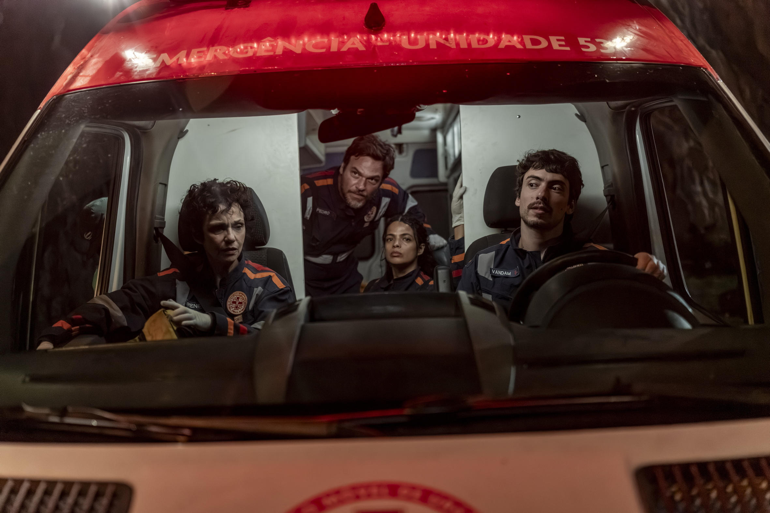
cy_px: 256
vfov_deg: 37.9
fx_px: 749
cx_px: 385
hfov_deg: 54.4
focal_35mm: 35
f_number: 2
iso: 8000
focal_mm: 35
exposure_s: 1/250
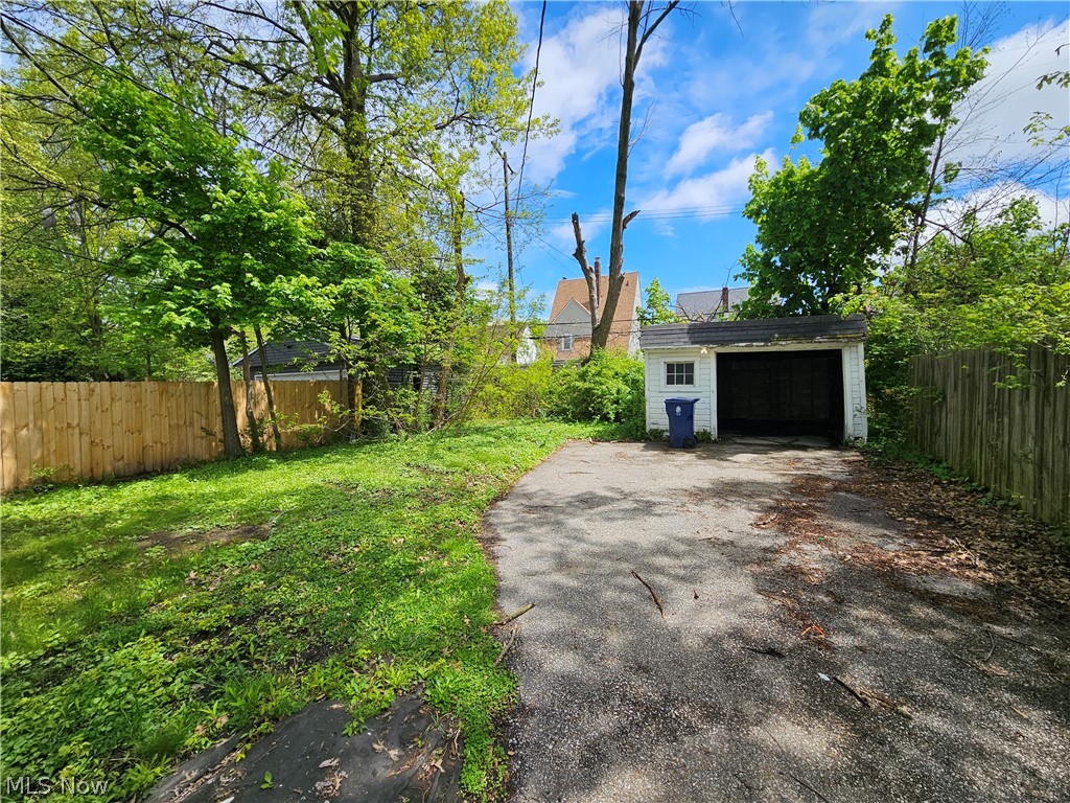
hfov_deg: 106.2
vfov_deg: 89.9
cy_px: 402
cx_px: 535
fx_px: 402
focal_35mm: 13
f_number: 2.2
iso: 50
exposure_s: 1/1567
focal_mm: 2.2
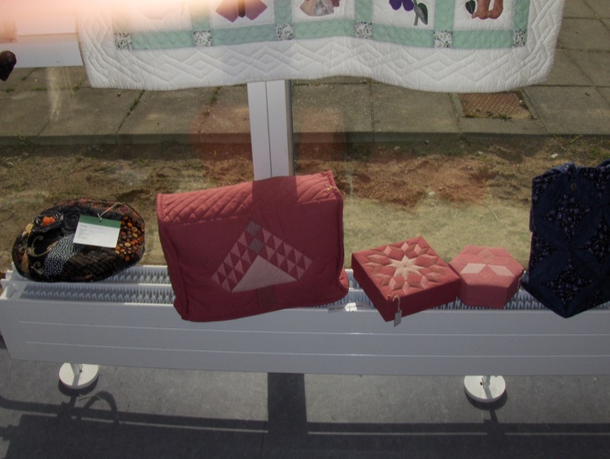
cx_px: 305
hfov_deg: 45.7
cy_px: 230
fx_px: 723
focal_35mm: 41
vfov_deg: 35.2
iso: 100
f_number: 5.09
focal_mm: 6.5
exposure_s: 1/637
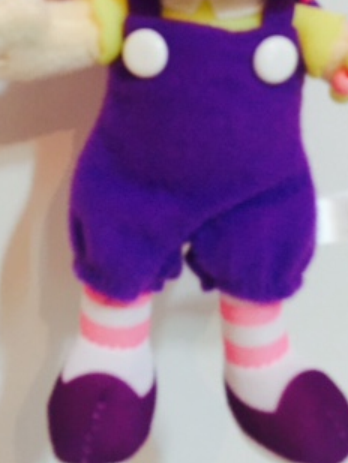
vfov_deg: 30.1
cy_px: 7
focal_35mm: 60
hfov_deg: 24.4
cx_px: 202
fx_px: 804
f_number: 2.2
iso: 32
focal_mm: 4.15
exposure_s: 1/33
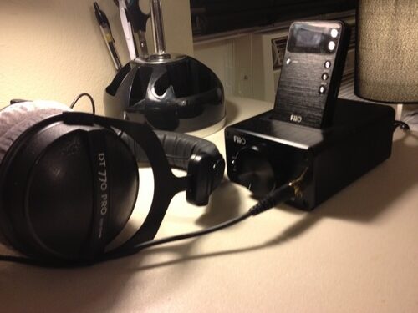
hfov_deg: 52.6
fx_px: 423
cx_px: 209
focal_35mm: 35
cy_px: 156
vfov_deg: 40.7
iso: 125
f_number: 2.4
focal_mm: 4.28
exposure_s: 1/20
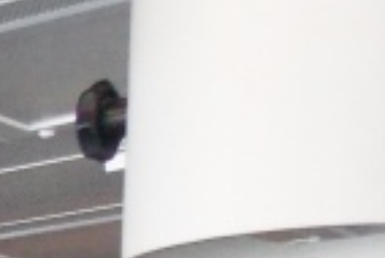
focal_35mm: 172
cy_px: 736
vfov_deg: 7.2
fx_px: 1841
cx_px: -930
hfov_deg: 8.7
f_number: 3.1
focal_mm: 4
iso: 200
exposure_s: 1/60
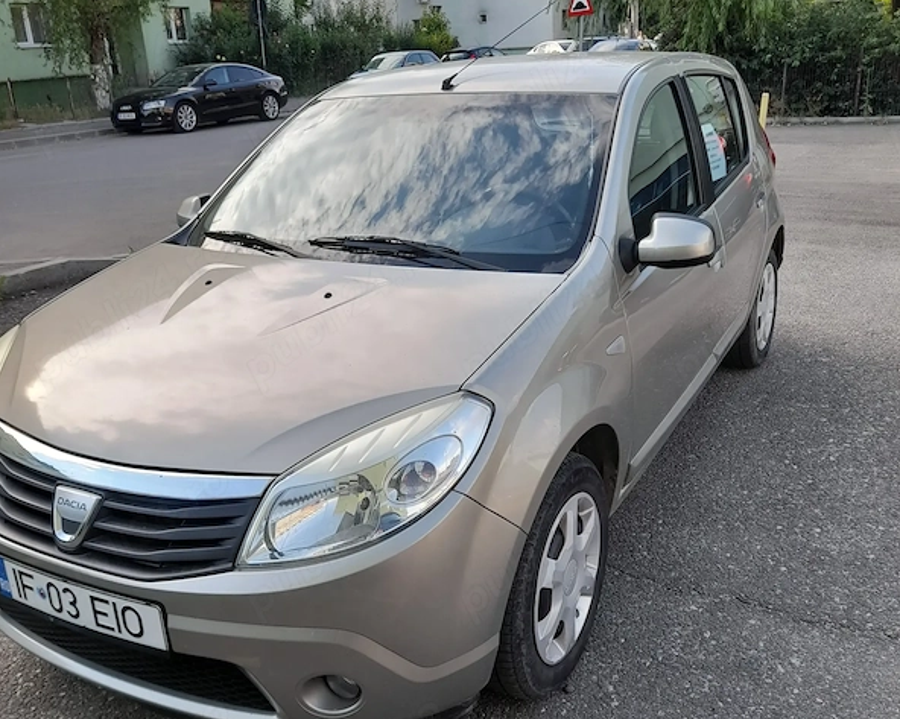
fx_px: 879
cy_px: 359
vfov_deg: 44.5
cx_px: 450
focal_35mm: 33
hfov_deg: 54.2
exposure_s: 1/180
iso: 20
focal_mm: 4.6
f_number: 2
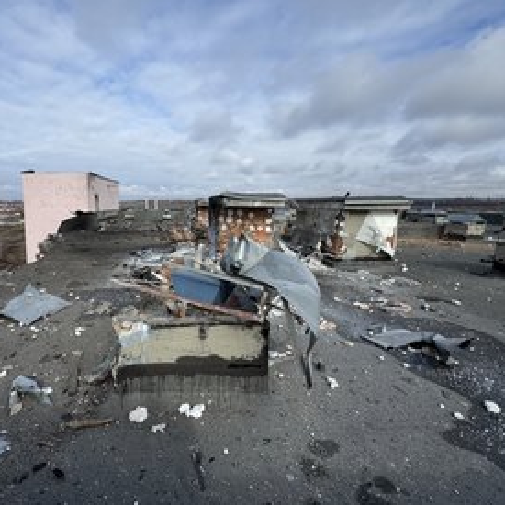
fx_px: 297
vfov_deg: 80.7
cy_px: 241
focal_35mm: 18
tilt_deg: -7.8
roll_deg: -0.1
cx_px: 185
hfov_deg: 79.1
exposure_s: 1/1789
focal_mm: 2.22
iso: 50
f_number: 2.2
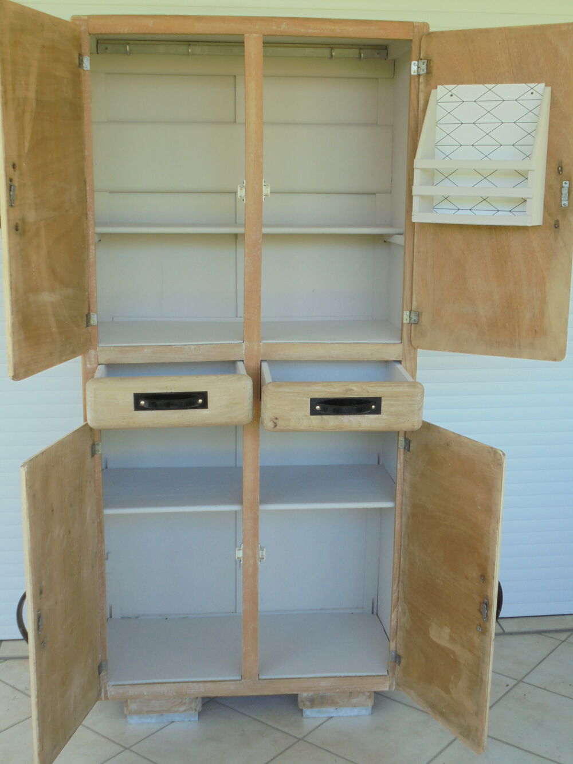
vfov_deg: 43.8
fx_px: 949
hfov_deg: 33.6
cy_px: 382
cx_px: 286
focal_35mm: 43
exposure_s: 1/60
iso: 100
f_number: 4.5
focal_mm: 7.8
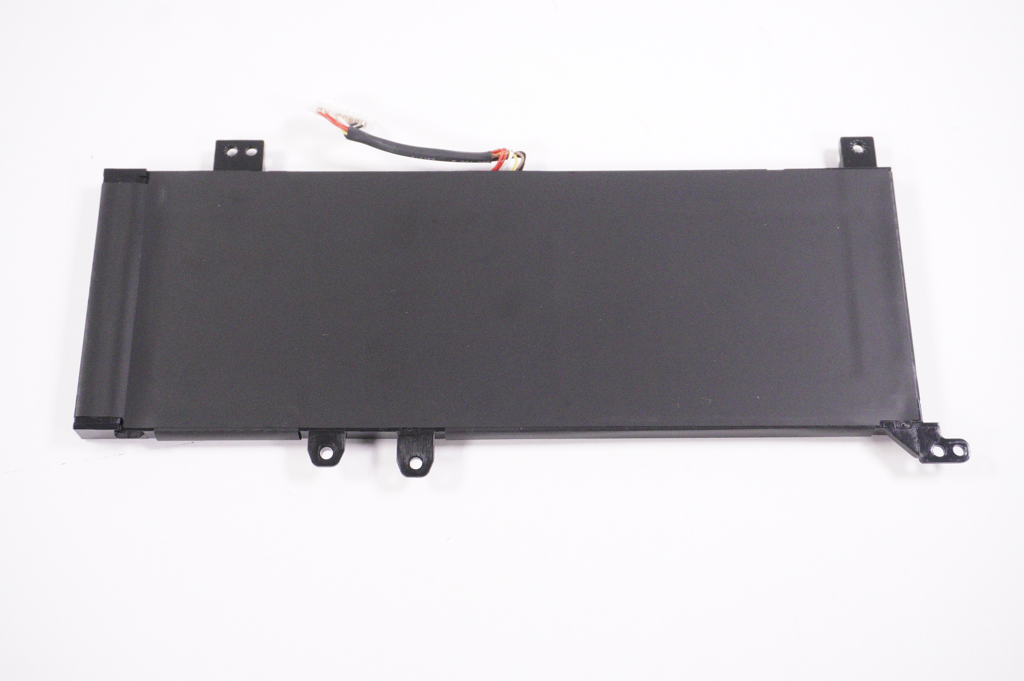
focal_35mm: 44
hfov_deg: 45.0
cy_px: 340
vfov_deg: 30.8
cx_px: 512
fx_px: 1236
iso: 6400
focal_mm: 29
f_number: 6.3
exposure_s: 1/2000
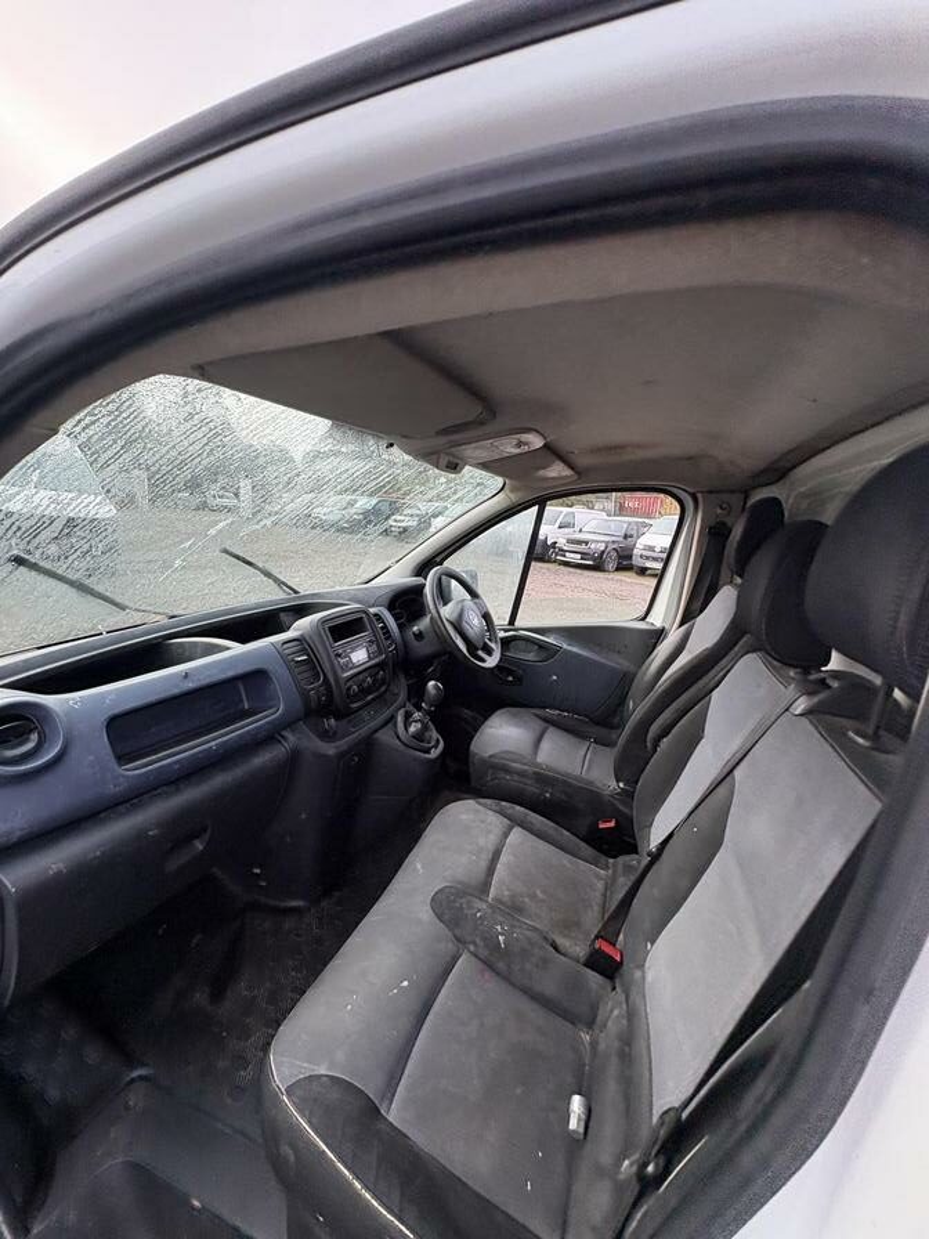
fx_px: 501
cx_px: 464
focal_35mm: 14
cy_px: 620
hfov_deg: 85.7
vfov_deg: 102.1
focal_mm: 2.22
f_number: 2.2
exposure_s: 1/162
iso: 64
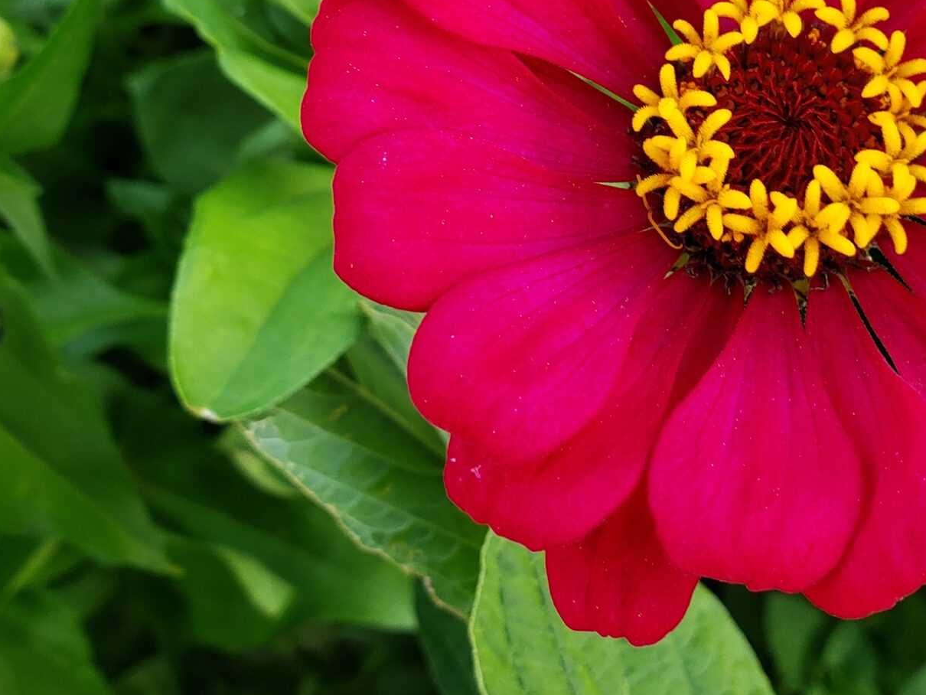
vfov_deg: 25.6
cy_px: 41
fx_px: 1472
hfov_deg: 34.1
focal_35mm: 55
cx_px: 707
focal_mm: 4.3
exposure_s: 1/60
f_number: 2.4
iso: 50
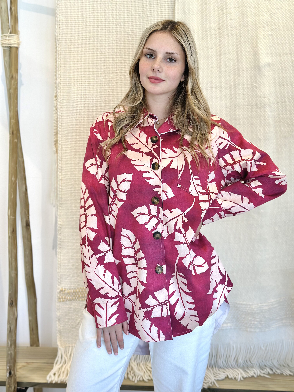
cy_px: 196
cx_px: 147
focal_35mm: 48
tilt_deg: -6.5
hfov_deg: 30.3
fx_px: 544
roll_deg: -2.0
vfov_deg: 39.7
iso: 80
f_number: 1.78
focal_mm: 6.86
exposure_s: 1/100
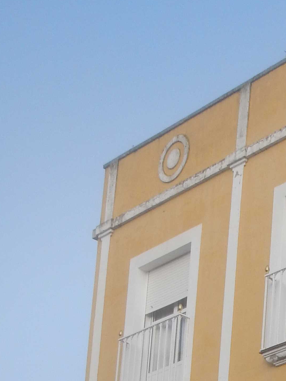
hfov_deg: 12.4
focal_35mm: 115
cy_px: 567
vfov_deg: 15.8
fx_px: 1267
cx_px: 407
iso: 125
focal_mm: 6.5
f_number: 4
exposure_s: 1/400
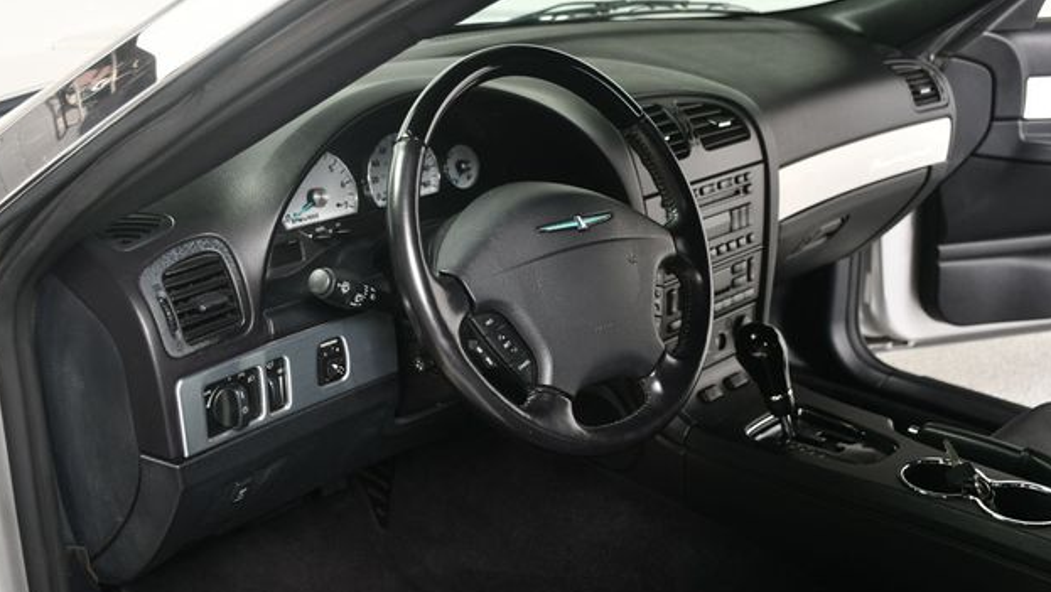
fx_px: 1199
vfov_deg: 27.7
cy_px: 275
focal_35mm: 43
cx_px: 516
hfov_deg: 47.3
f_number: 4
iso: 100
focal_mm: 27
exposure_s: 1/160
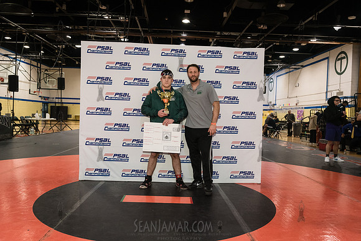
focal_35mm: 29
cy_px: 120
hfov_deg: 63.6
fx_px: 291
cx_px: 180
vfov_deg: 45.0
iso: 4000
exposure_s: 1/160
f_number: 5
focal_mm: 29
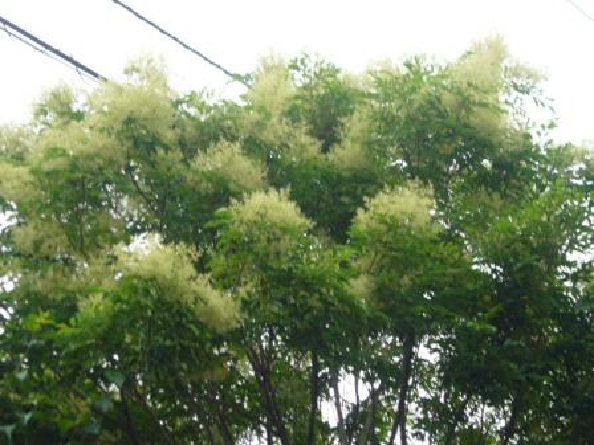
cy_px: 222
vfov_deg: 19.9
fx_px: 1270
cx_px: 297
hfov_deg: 26.3
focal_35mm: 74
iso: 80
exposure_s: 1/30
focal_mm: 8.8
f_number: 3.8
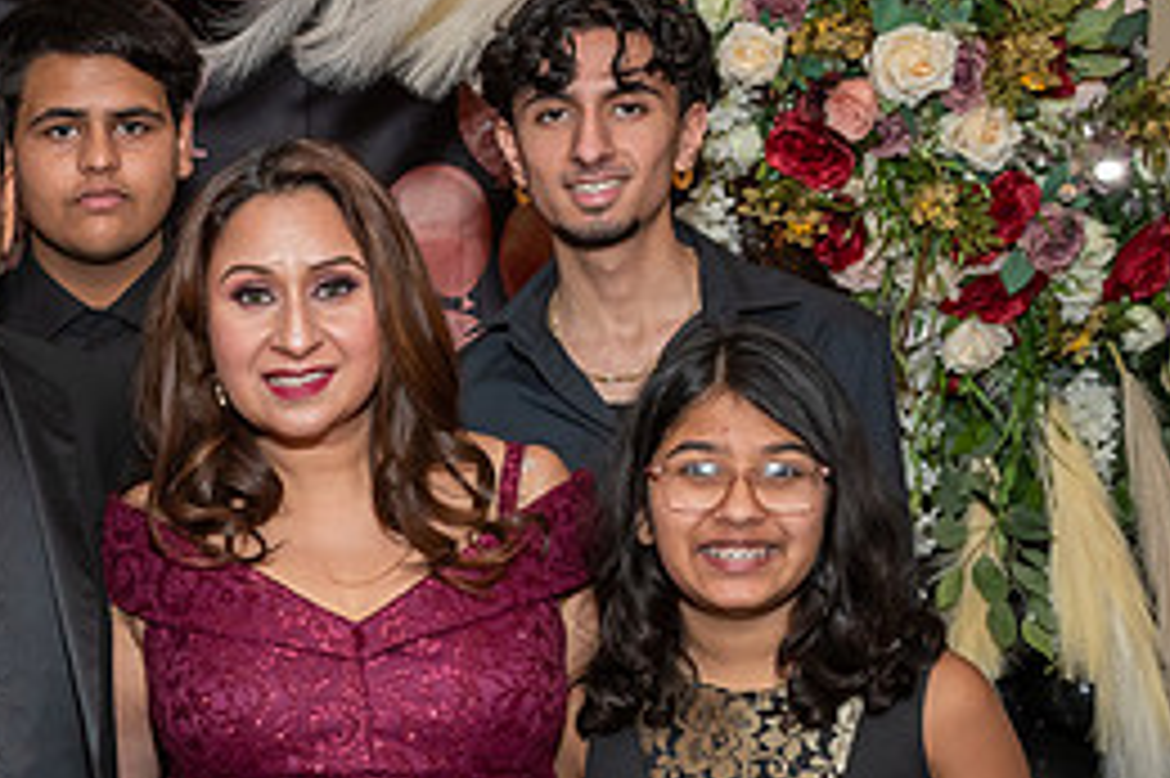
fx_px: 2728
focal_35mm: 84
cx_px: -114
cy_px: 599
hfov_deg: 22.8
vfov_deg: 16.1
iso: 640
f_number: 9
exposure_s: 1/250
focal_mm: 23
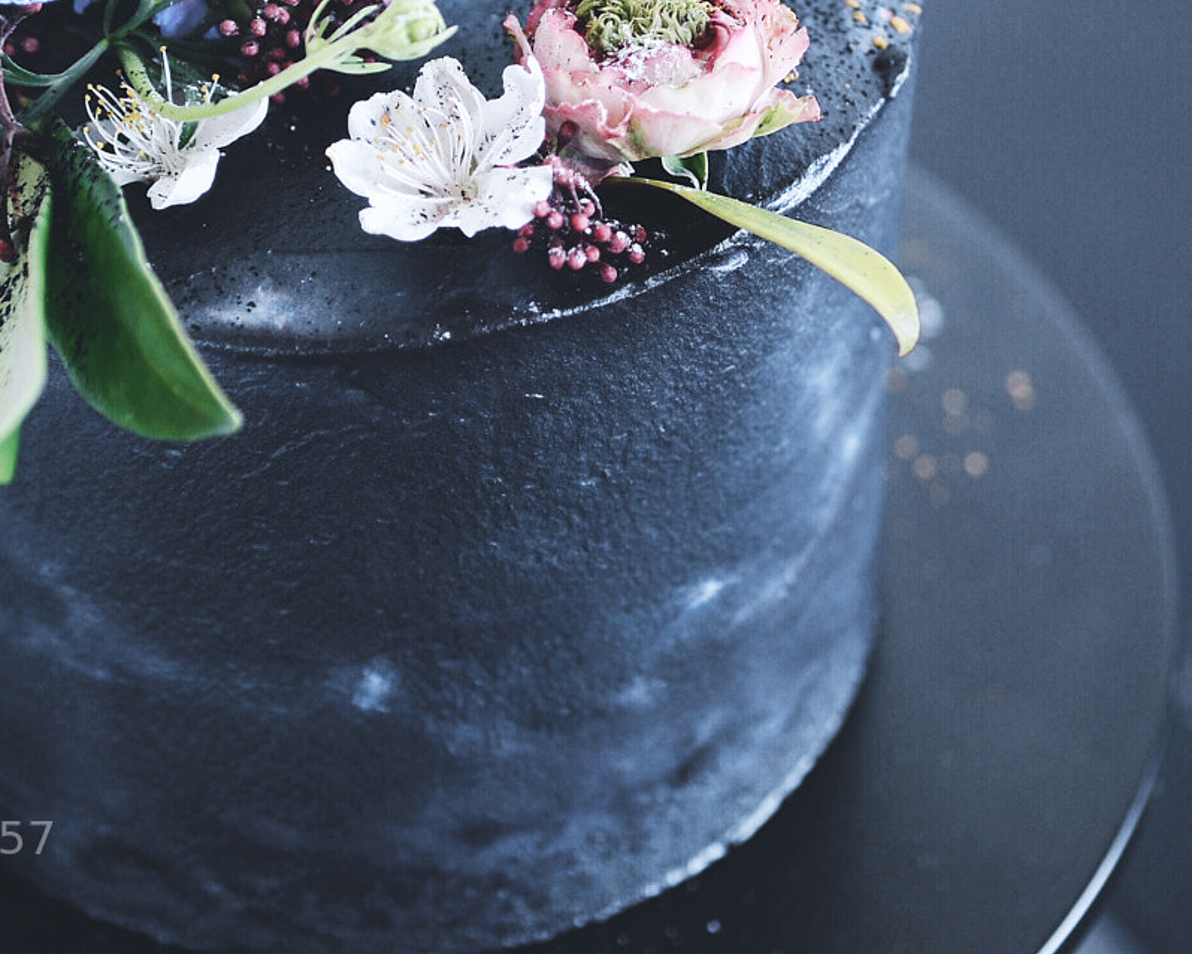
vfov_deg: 14.3
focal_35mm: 107
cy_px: 164
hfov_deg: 17.9
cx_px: 468
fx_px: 3776
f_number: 2.8
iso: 250
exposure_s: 1/100
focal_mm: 38
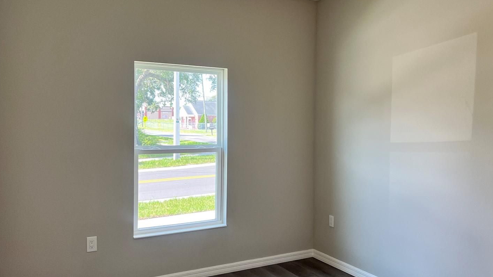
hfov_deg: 60.9
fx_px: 418
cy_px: 127
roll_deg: -0.8
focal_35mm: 32
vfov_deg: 36.7
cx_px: 268
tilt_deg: -0.9
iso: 100
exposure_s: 1/120
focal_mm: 5.7
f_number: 1.5
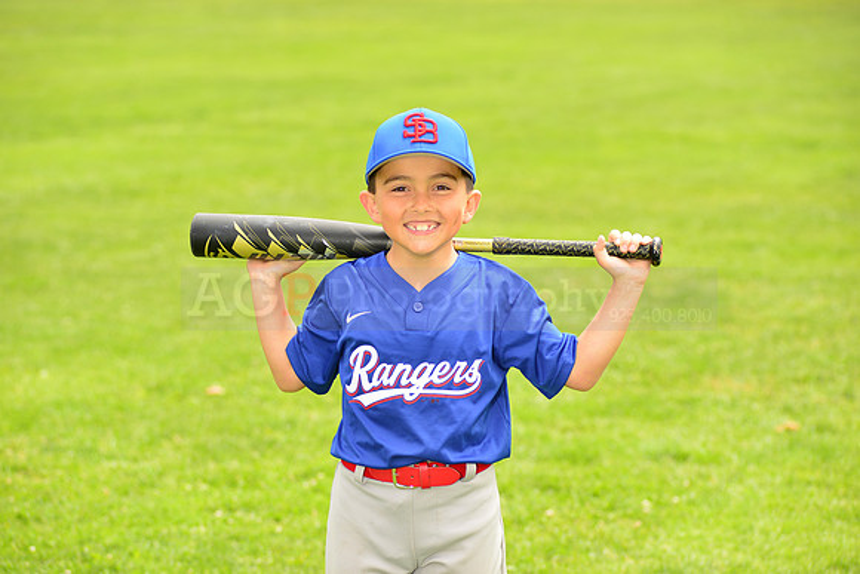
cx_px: 430
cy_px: 287
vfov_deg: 11.8
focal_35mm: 116
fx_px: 2772
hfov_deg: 17.6
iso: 100
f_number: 5
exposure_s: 1/250
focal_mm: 116
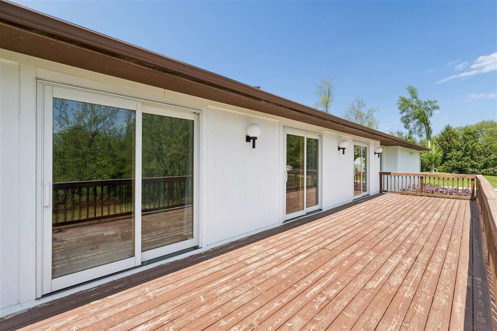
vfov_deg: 73.7
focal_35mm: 16
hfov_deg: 96.7
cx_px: 248
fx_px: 221
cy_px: 166
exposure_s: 1/1000
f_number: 8
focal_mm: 16
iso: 400
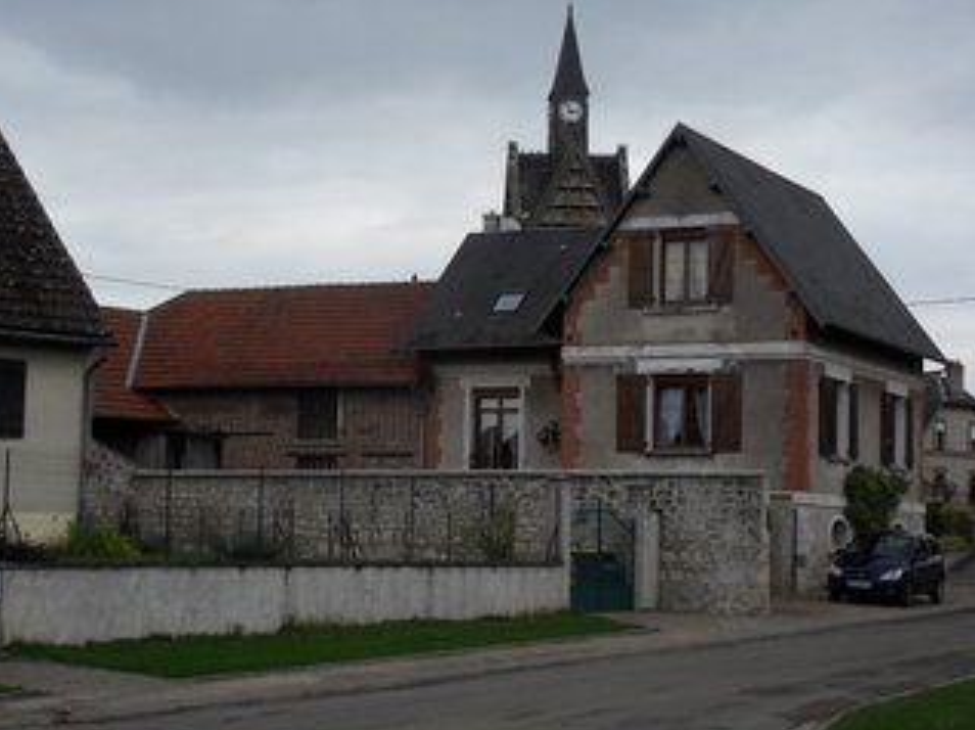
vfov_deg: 20.1
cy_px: 359
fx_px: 2055
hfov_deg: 26.6
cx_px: 389
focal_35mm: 73
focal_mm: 10.5
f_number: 4.8
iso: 80
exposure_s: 1/180
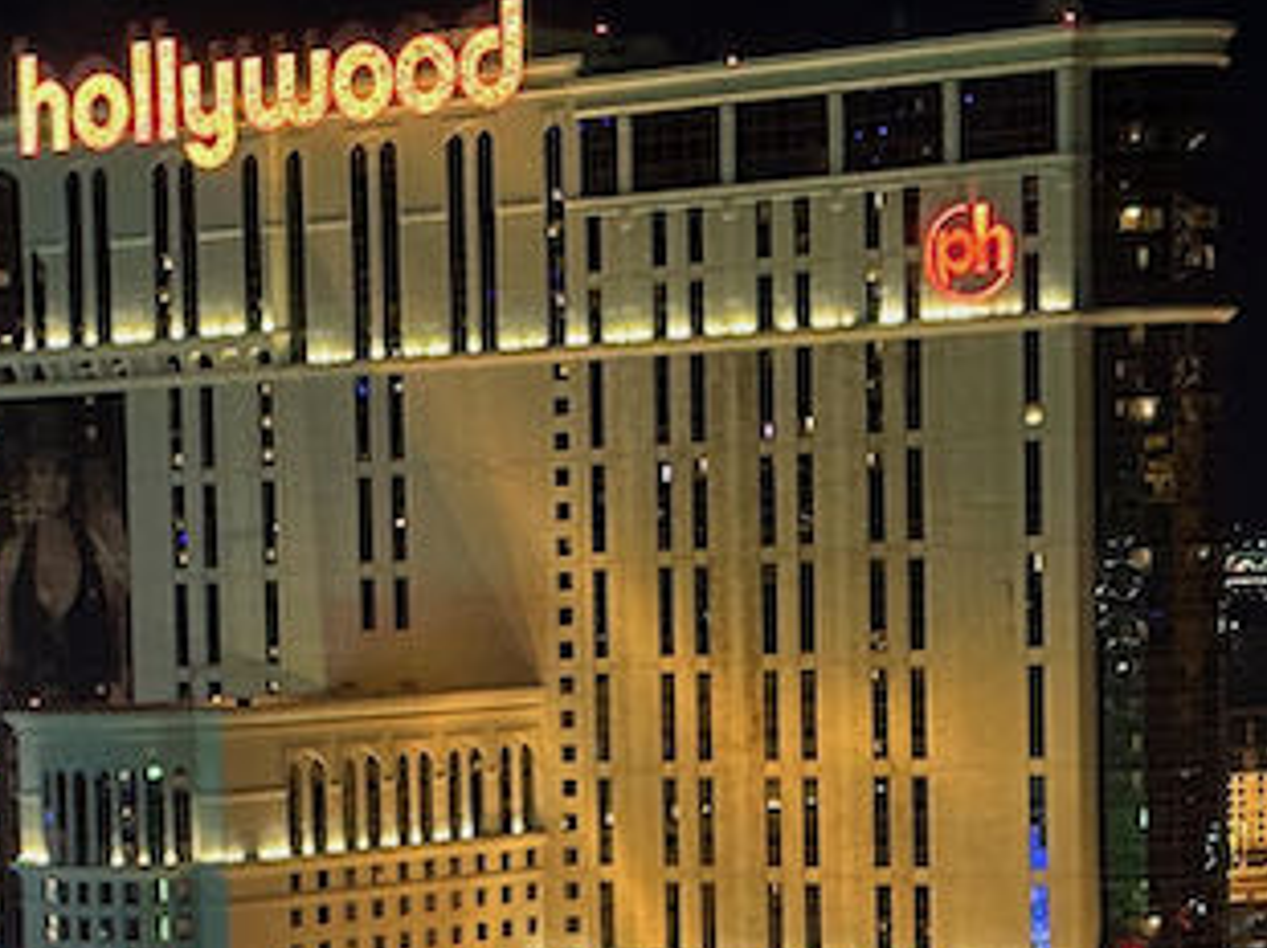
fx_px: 5669
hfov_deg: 12.5
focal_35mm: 155
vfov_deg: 9.5
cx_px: -208
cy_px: 1071
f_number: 1.78
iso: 320
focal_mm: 6.86
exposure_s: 1/33
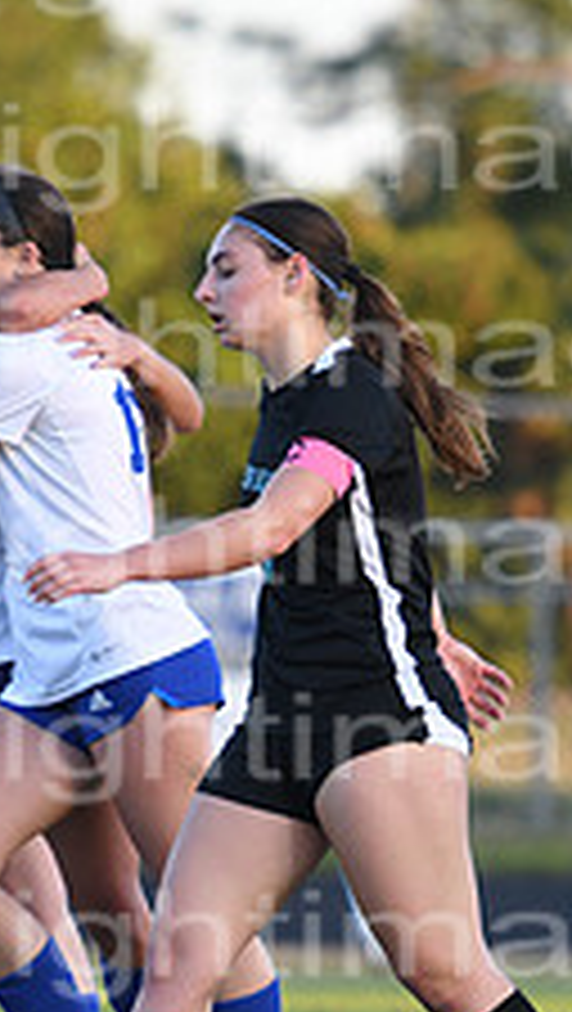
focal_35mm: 729
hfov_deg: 1.7
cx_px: 225
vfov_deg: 3.0
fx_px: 19605
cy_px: 650
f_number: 2.8
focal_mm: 180
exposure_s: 1/800
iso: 400
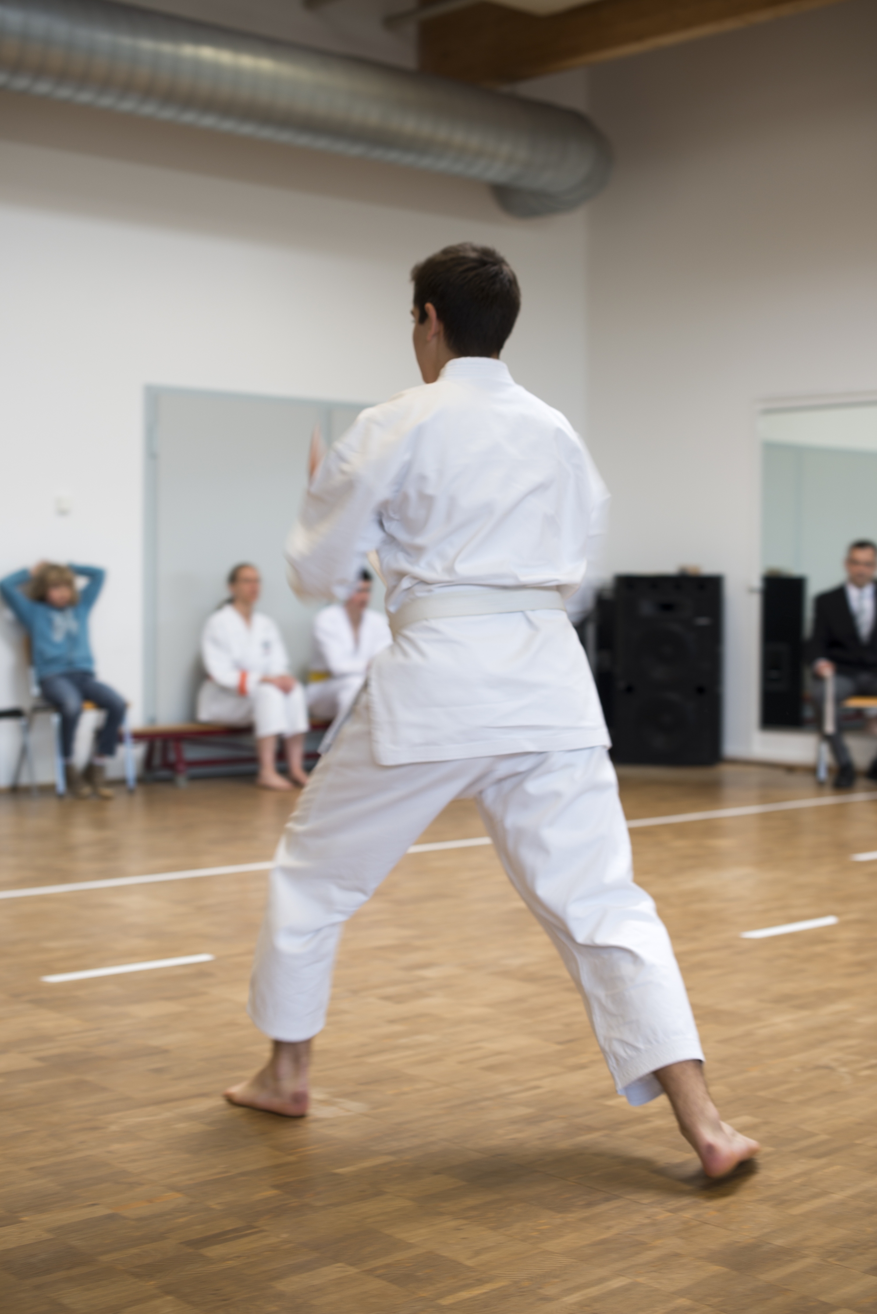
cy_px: 657
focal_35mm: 50
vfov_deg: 39.6
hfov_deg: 27.0
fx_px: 1825
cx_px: 438
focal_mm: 50
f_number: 3.5
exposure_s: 1/50
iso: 100
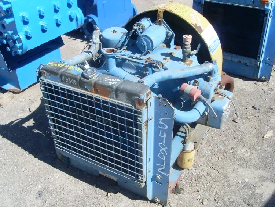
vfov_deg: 37.7
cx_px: 138
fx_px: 302
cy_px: 104
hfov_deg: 49.0
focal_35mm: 38
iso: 80
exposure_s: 1/250
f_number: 7.7
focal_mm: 6.3
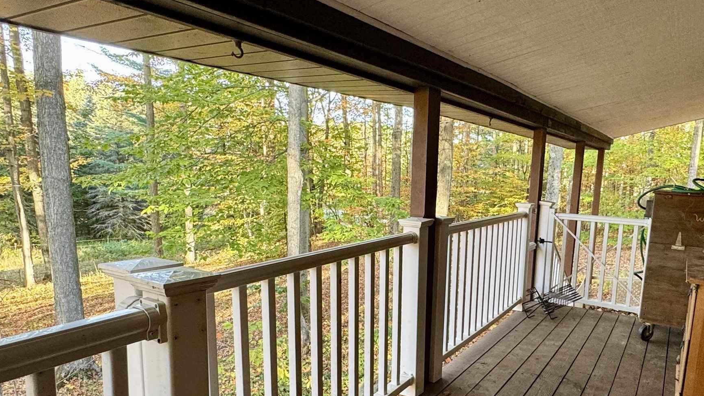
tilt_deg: -11.0
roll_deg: -2.6
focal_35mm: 27
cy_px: 257
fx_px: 504
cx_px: 432
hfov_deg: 69.0
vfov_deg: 42.4
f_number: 2.2
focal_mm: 2.22
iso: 200
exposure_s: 1/99
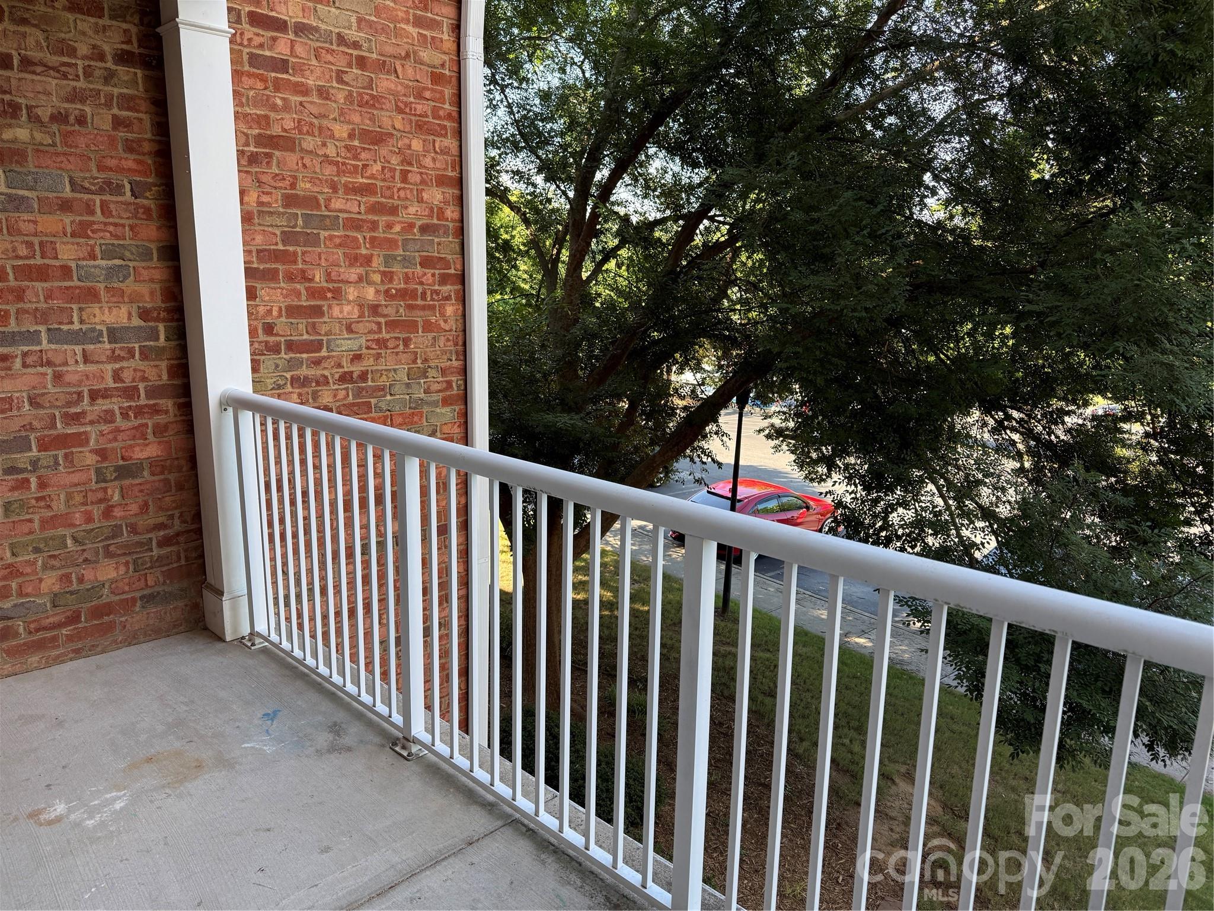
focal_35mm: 24
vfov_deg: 56.8
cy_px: 456
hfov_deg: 71.6
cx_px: 607
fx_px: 842
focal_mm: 6.76
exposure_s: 1/308
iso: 100
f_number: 1.78
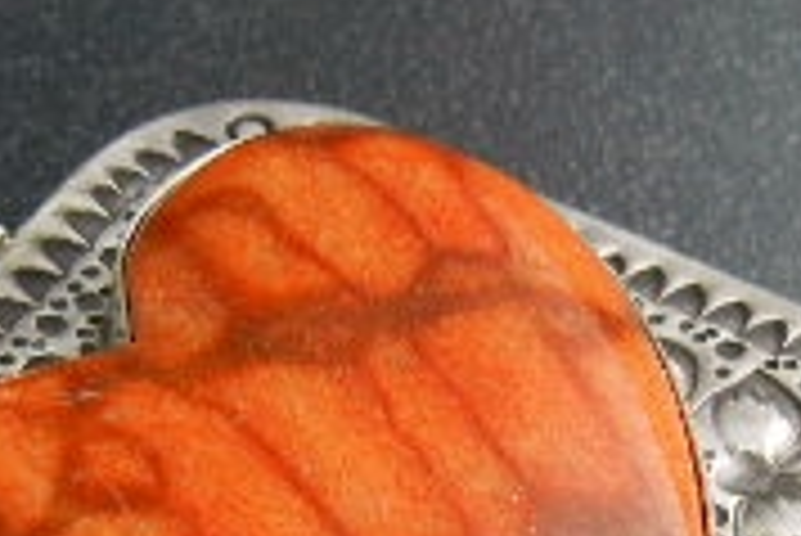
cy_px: 631
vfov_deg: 8.1
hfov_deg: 12.2
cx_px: 392
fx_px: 3741
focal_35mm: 168
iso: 400
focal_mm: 8.1
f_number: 3.8
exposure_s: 1/23.4
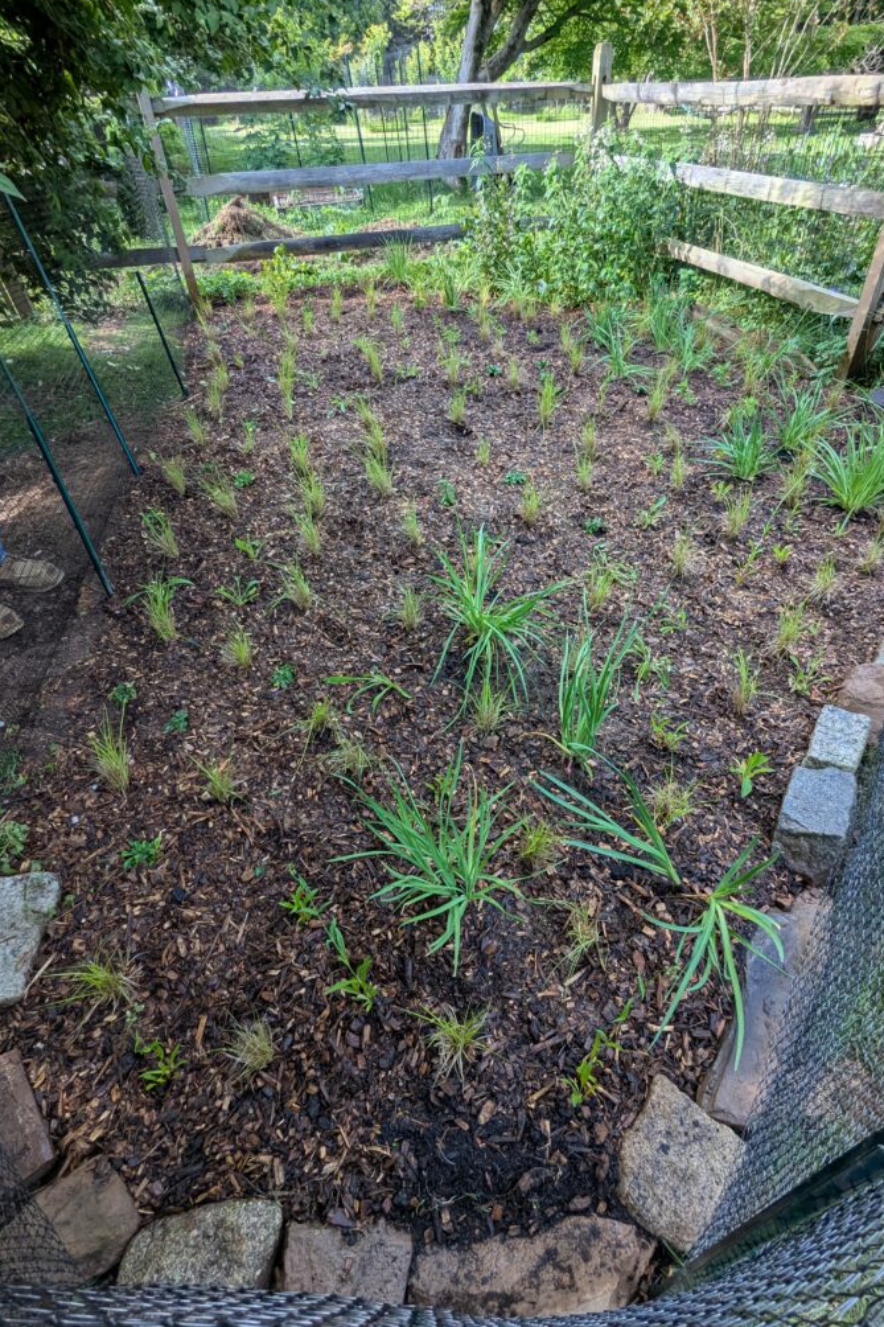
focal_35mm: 17
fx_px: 626
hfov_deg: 70.3
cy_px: 657
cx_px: 479
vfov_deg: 93.3
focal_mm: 2.35
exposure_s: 1/129
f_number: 2.2
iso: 41
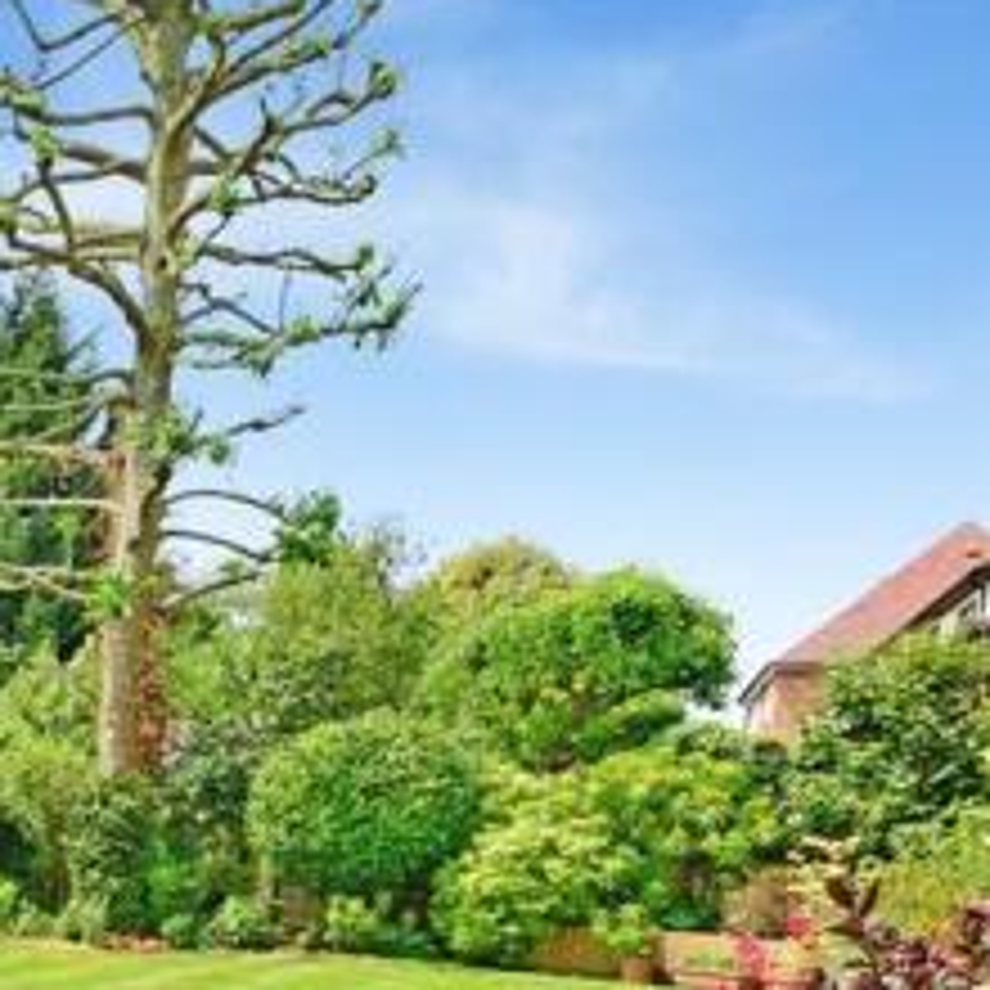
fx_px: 1230
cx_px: -328
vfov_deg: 39.3
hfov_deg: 32.0
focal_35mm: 38
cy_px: 965
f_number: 22
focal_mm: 10
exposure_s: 1/80
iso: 160
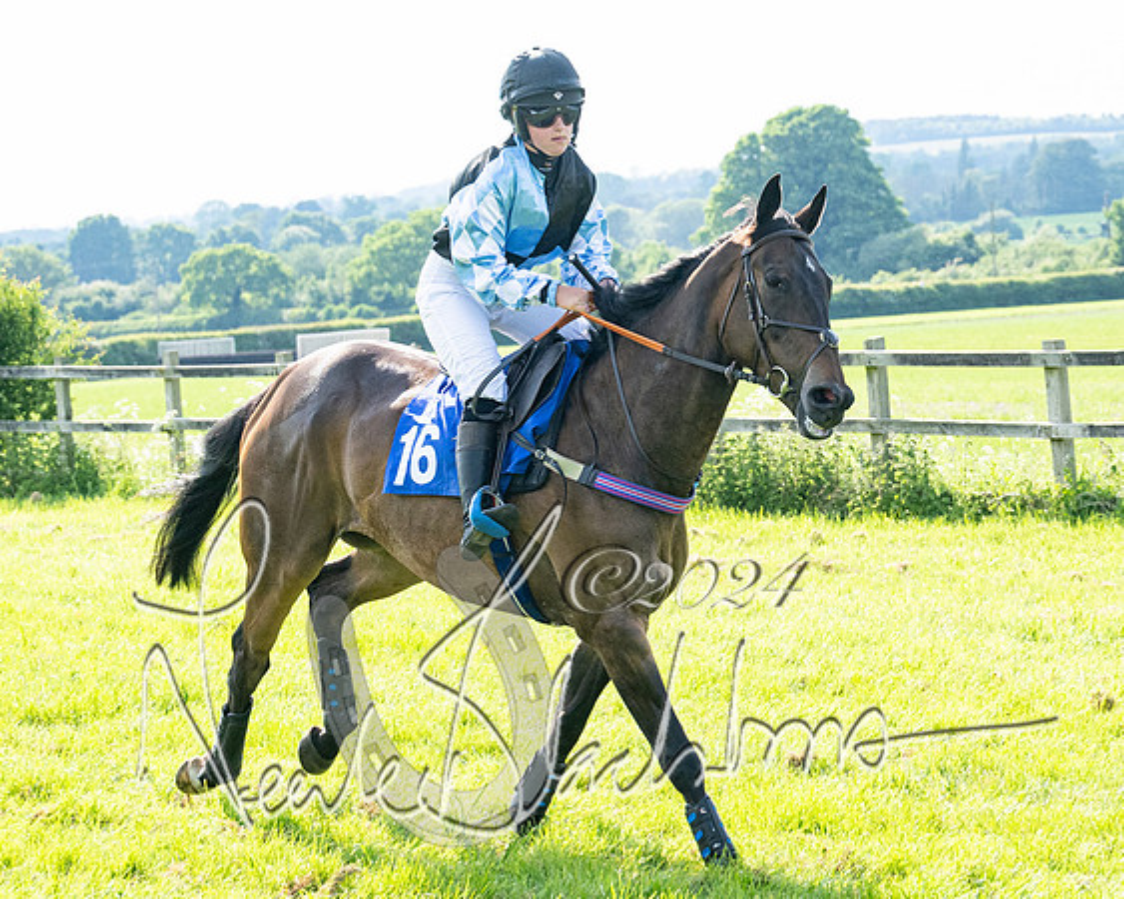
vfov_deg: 10.1
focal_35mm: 153
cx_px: 696
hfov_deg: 12.6
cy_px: 316
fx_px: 5104
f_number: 5
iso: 400
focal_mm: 70
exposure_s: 1/2000
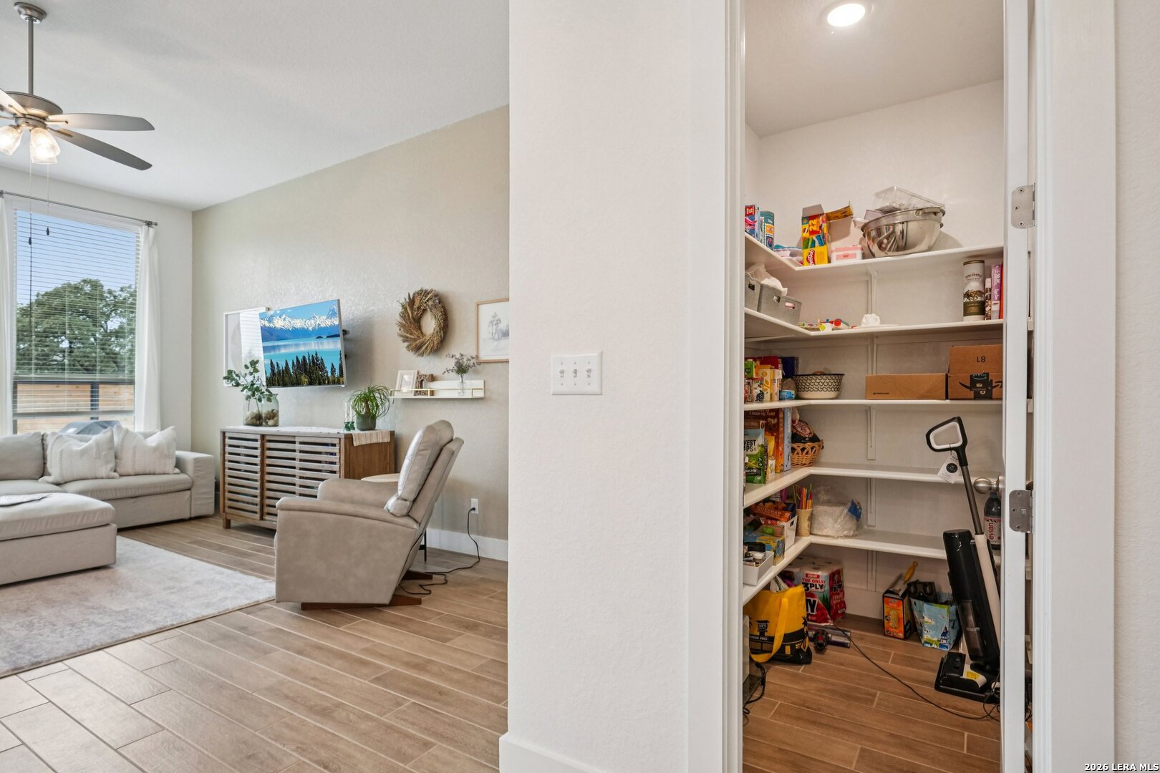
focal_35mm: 18
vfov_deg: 67.4
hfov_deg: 90.0
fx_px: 580
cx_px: 580
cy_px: 386
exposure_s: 1/40
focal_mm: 18
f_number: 8
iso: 800
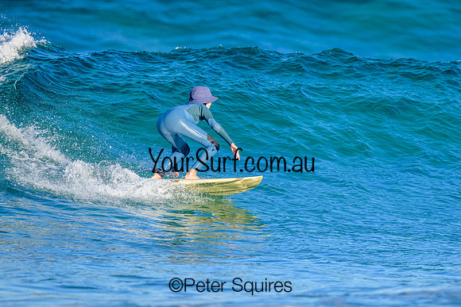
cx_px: 276
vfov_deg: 1.4
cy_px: 113
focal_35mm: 1010
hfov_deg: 2.0
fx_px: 12931
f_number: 6.3
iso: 720
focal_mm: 800
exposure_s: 1/2000
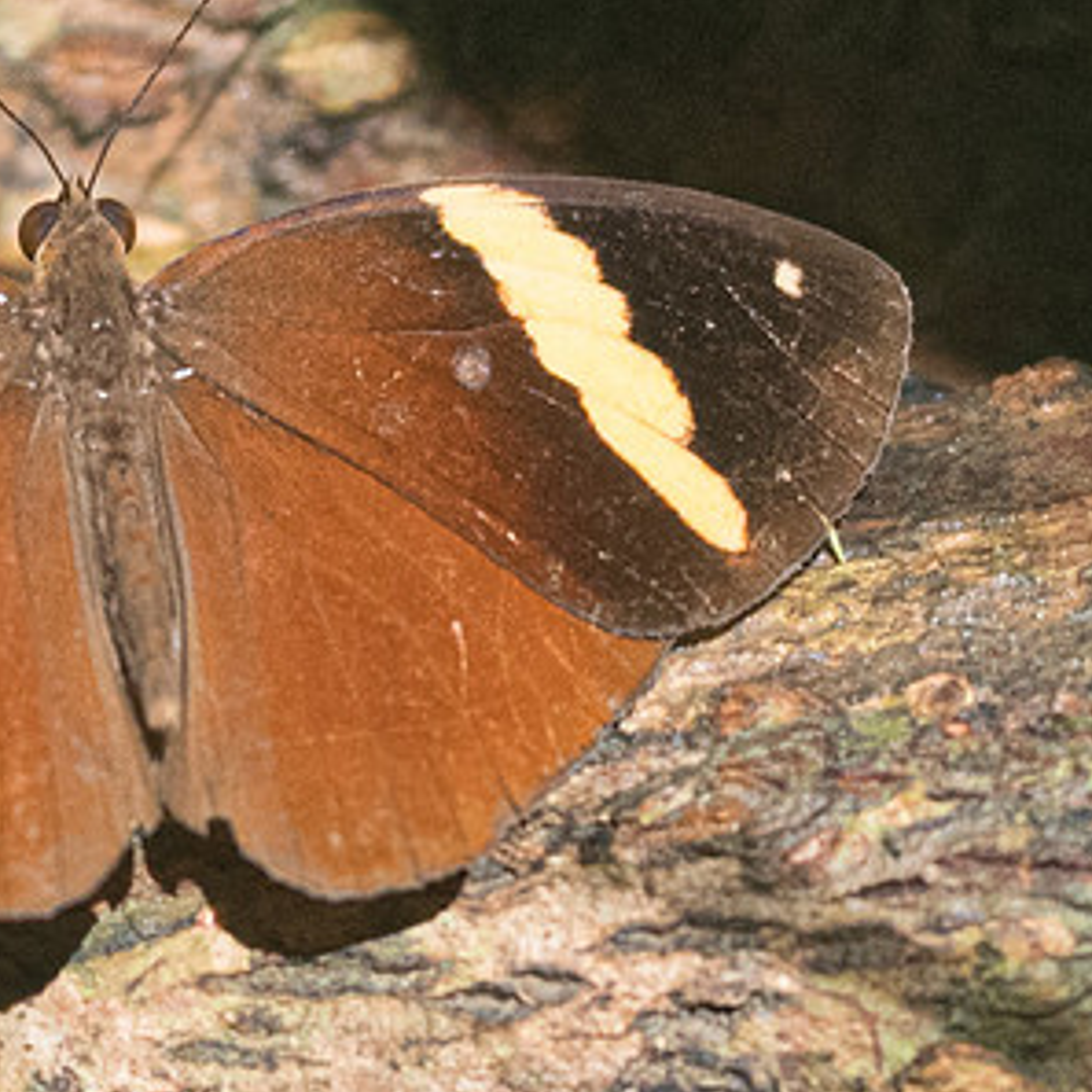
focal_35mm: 1148
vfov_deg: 1.5
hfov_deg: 1.5
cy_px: 296
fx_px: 40973
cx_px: -90
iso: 800
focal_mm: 150
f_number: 3.2
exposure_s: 1/6400
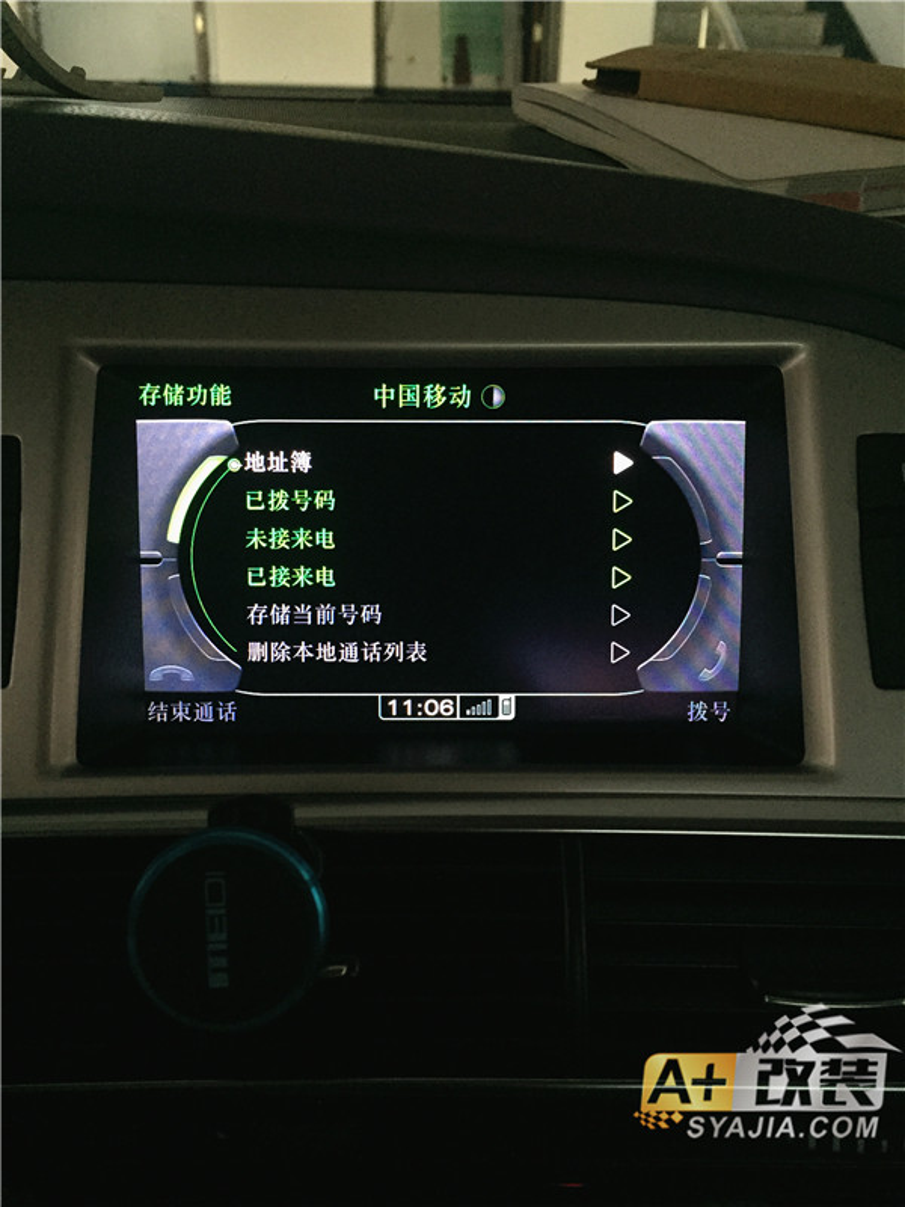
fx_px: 1011
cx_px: 452
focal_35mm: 29
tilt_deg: -24.9
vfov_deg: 61.7
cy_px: 604
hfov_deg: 48.2
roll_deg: -0.6
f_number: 2.2
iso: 200
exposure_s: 1/30
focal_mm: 4.15
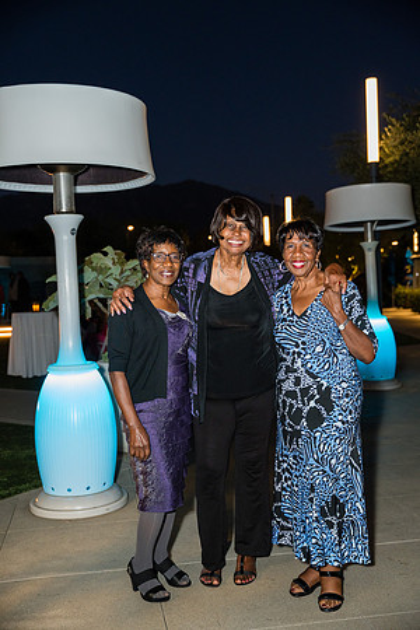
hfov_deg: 33.1
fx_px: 707
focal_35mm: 40
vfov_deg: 48.0
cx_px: 210
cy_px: 315
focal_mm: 40.4
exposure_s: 1/125
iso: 2500
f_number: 2.8
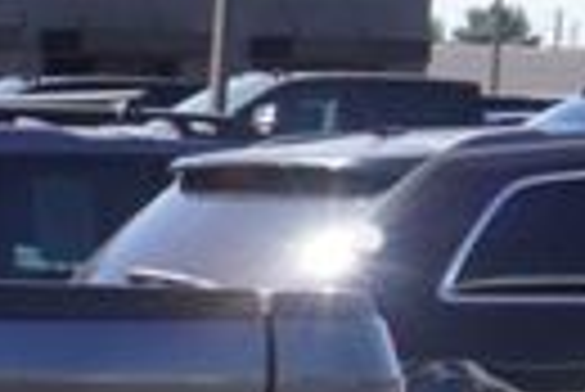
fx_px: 4033
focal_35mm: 248
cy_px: 883
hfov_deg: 7.4
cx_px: -1125
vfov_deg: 5.4
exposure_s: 1/160
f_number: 6.3
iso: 100
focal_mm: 21
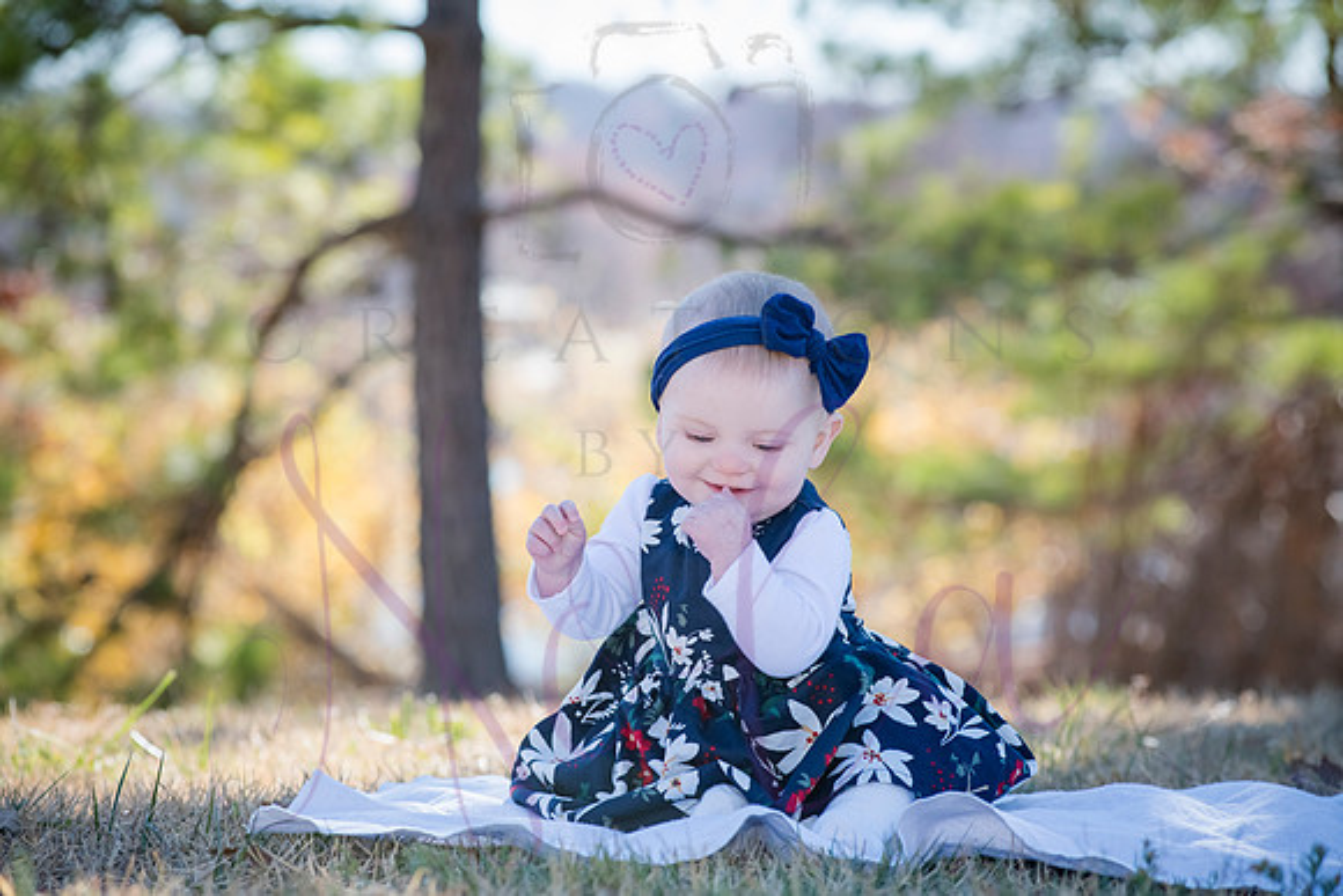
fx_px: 5037
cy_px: 448
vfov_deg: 10.2
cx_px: 672
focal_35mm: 135
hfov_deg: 15.2
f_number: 5.6
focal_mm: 135
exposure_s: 1/640
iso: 400
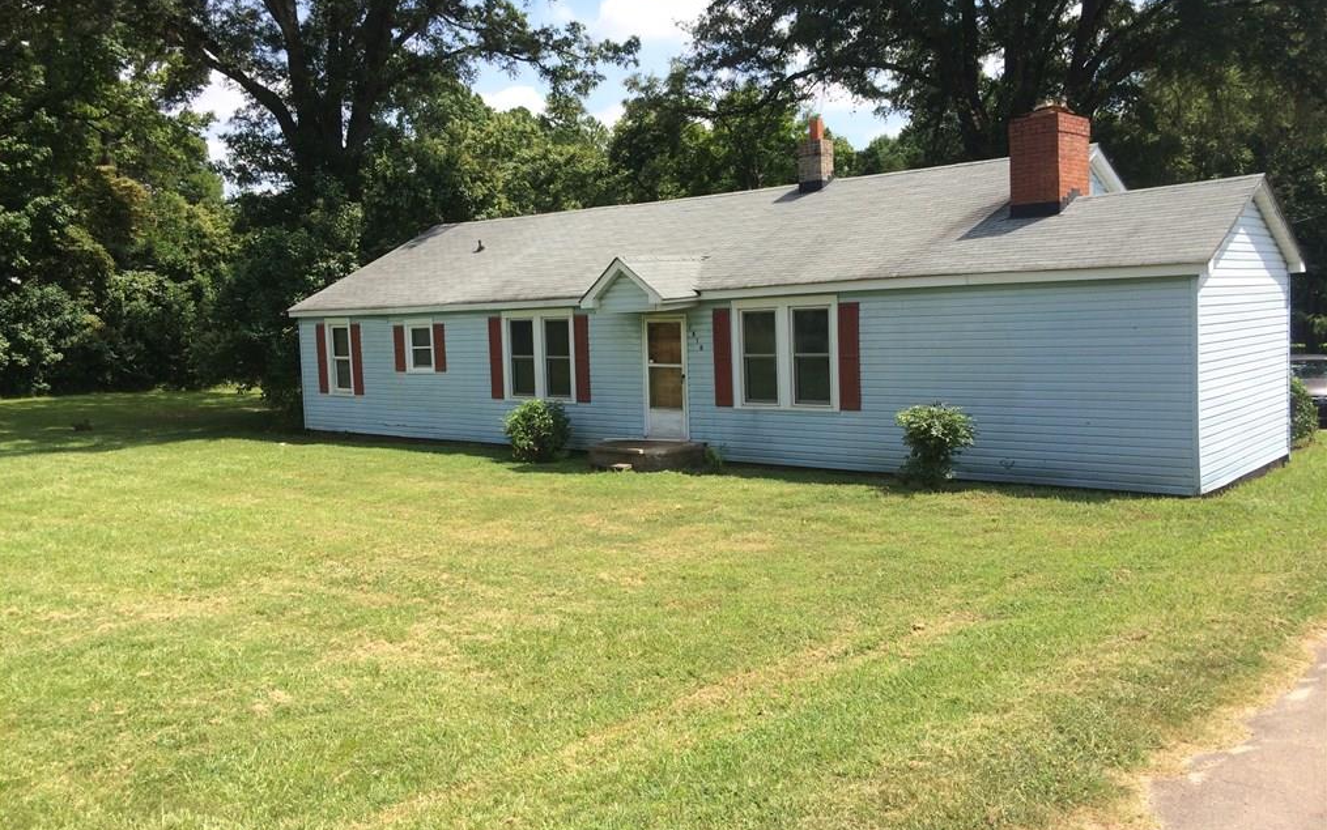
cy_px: 384
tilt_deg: -5.6
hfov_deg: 61.2
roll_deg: +3.8
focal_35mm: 31
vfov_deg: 40.6
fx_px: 1121
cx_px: 659
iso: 32
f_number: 2.2
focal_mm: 4.15
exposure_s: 1/1244
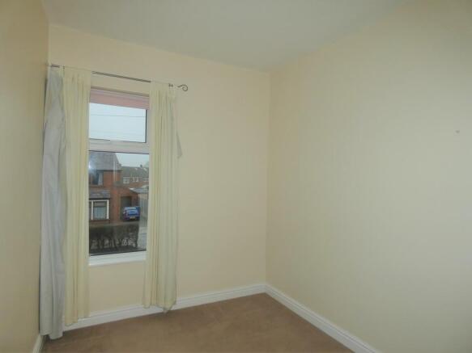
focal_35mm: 20
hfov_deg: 81.8
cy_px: 176
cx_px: 236
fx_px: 273
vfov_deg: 66.0
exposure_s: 1/125
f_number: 2.8
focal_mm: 3.6
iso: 80
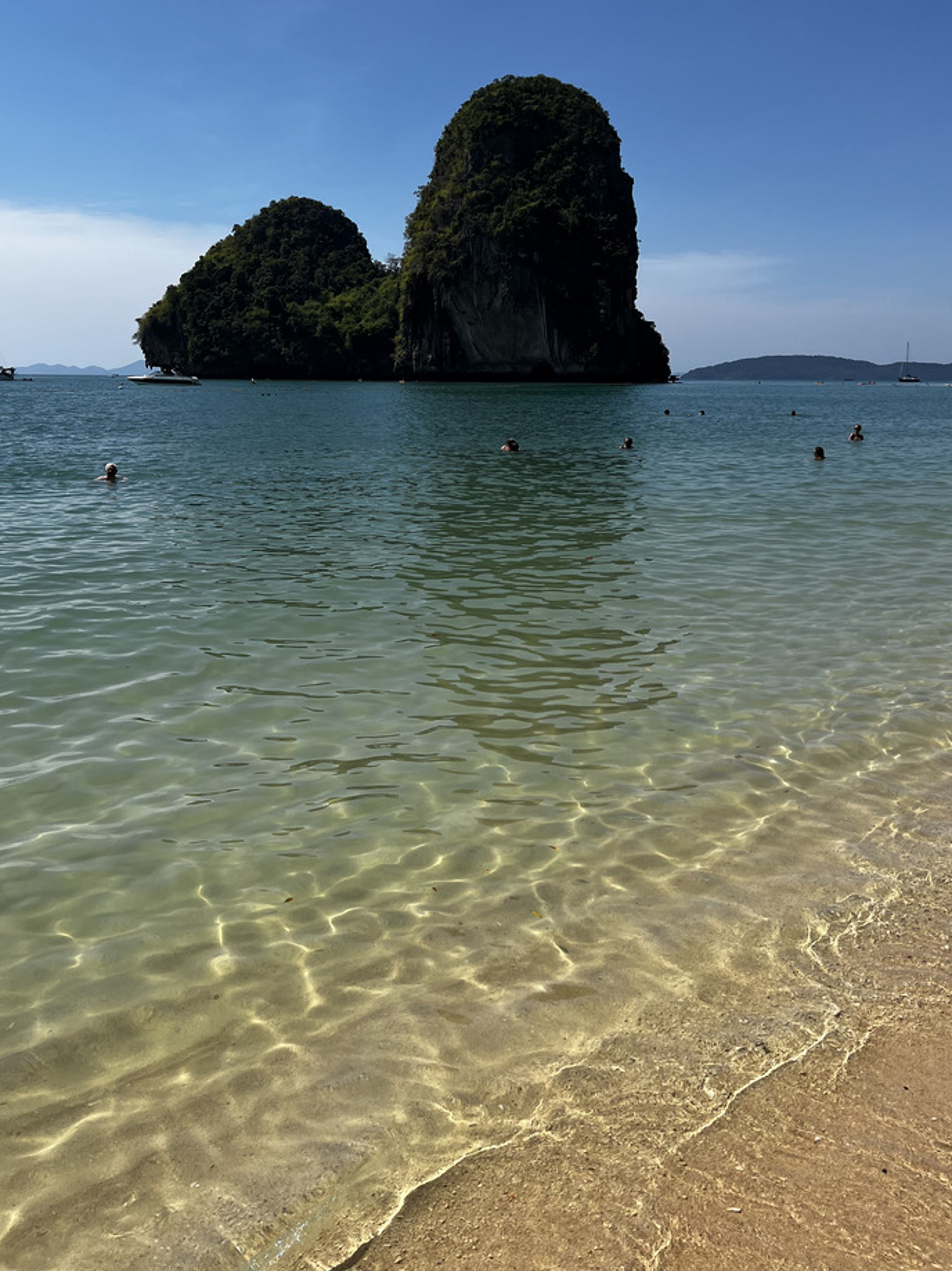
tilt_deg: -4.6
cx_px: 393
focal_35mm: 34
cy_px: 458
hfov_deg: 41.6
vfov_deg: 53.2
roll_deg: -0.6
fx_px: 1247
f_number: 1.5
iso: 50
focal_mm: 5.7
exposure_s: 1/7463
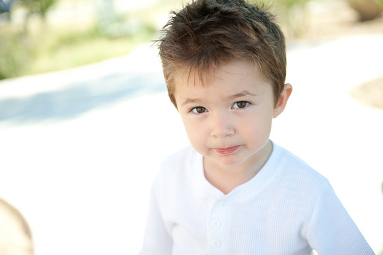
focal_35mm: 60
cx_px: 192
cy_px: 128
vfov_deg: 22.6
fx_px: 638
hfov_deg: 33.4
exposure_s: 1/500
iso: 200
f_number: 2.8
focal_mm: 60
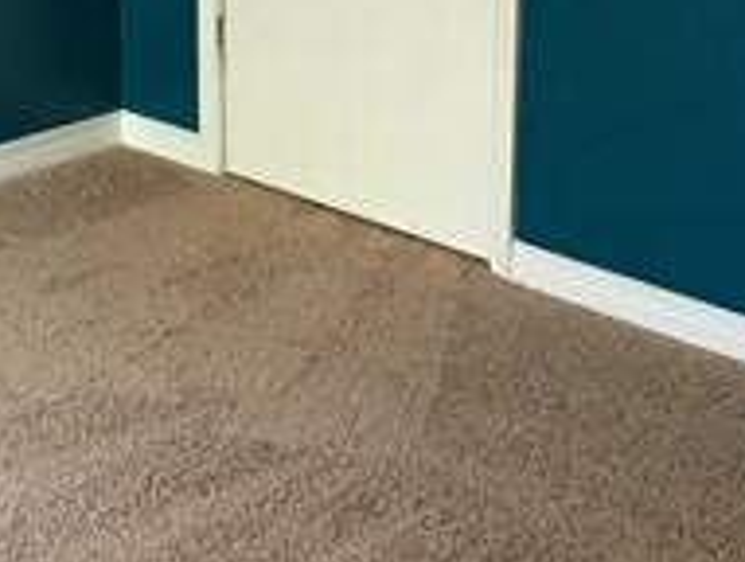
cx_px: 238
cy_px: -23
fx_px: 2092
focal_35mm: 97
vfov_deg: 15.0
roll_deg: +1.1
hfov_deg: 20.1
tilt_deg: -12.6
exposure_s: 1/15
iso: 64
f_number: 2.2
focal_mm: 4.15
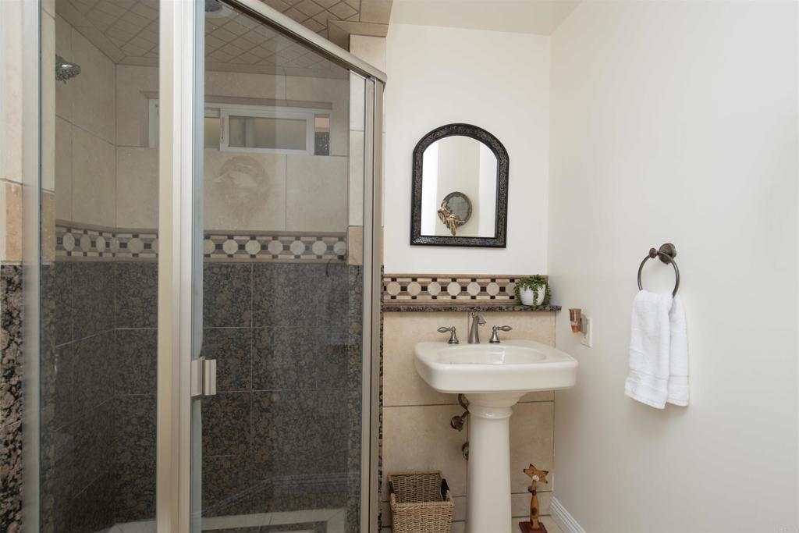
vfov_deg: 64.6
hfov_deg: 86.9
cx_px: 400
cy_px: 266
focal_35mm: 19
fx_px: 422
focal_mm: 19
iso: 320
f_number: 8
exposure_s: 1/200
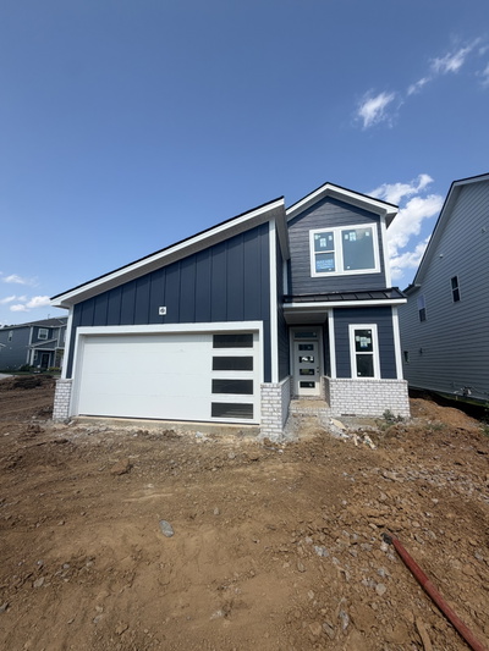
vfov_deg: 102.1
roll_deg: +0.0
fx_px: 264
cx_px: 244
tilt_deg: +9.1
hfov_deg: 85.7
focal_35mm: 14
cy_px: 326
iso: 20
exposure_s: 1/841
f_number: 2.2
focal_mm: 2.22
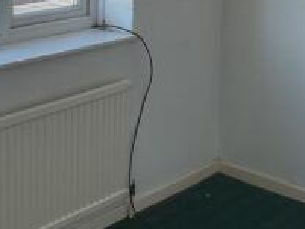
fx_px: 741
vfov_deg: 17.2
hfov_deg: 23.2
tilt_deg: -10.2
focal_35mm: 84
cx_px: 108
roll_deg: -0.8
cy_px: 5
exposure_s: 1/100
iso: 20
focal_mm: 3
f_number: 1.8
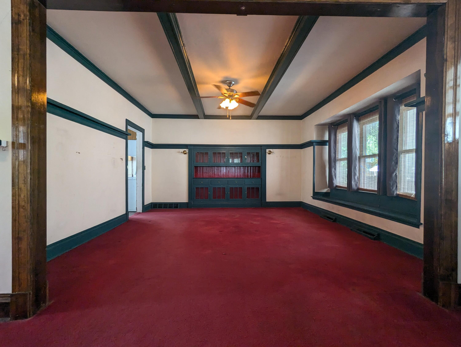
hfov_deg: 94.4
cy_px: 174
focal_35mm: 16
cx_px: 230
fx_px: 213
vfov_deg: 78.2
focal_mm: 2.35
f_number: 2.2
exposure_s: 1/60
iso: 127
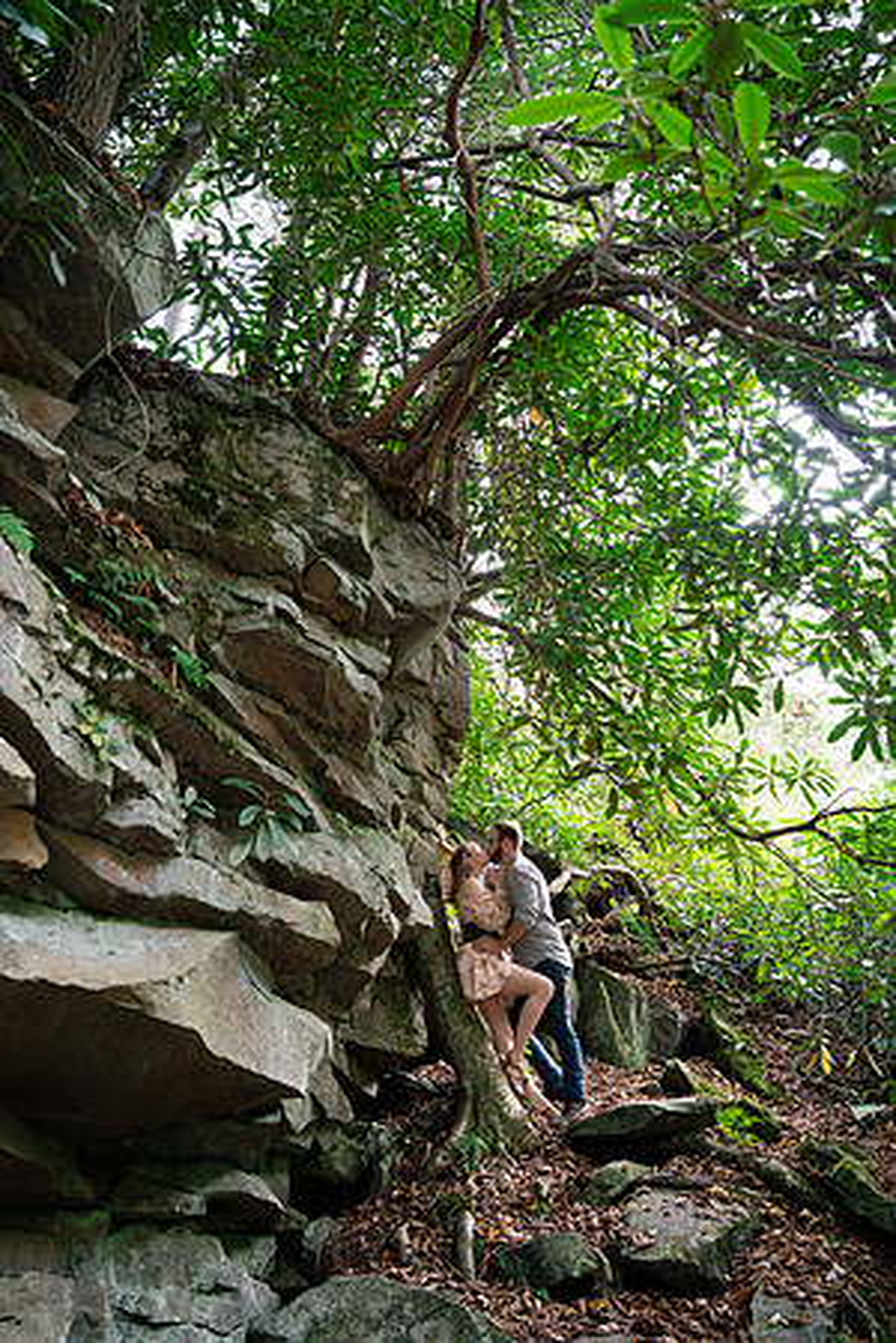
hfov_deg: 53.1
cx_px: 448
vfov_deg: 73.7
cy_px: 672
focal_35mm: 24
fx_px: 896
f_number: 2.8
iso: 1250
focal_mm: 24
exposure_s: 1/160
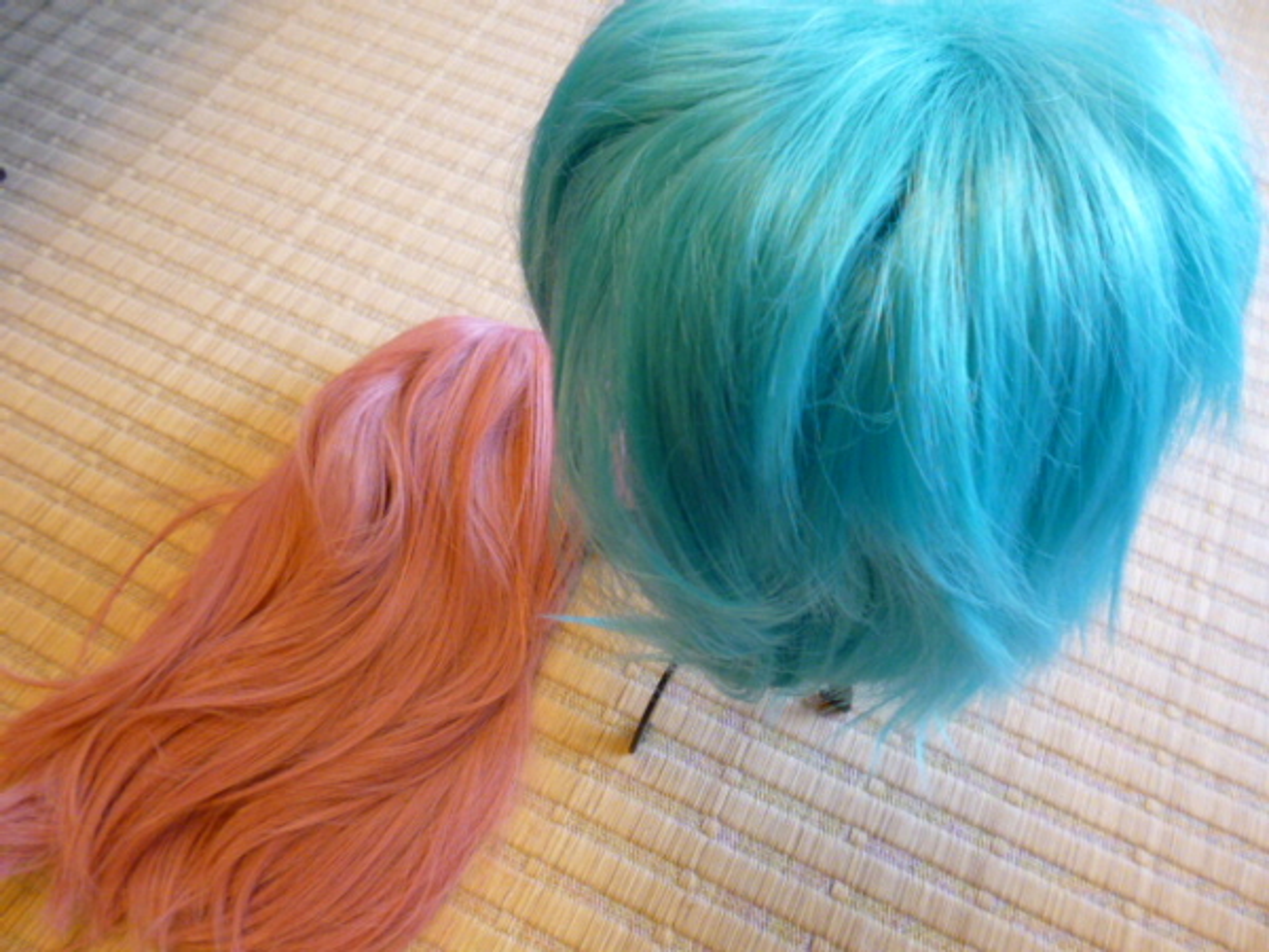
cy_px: 476
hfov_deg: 69.4
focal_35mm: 25
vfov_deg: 54.9
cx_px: 634
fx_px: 916
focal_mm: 4.3
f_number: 2.8
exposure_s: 1/25
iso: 400
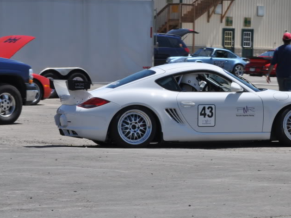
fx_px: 1932
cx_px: 217
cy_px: 100
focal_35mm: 230
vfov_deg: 6.5
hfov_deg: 8.6
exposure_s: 1/200
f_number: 16
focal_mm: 98
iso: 200
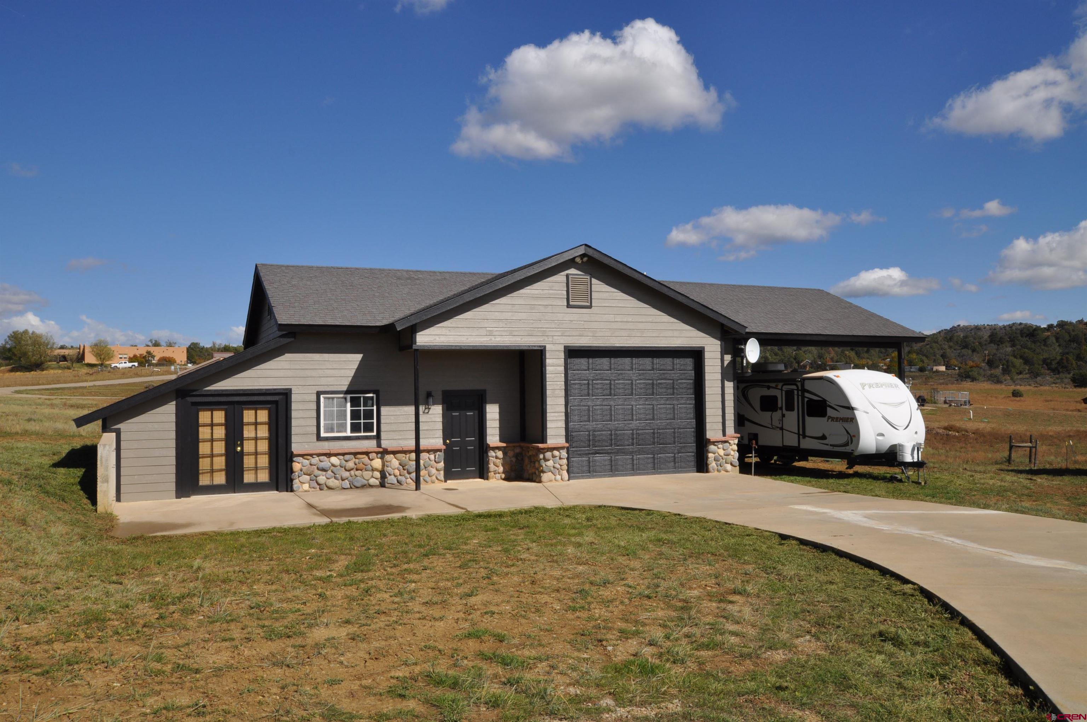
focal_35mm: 30
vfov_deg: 43.5
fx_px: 905
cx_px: 544
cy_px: 361
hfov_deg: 62.0
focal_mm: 20
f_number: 18
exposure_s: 1/200
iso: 200
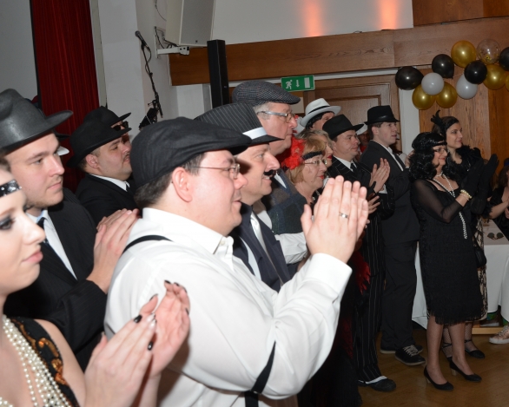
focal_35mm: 46
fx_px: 693
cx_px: 311
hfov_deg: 40.1
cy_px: 192
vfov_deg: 32.7
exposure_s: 1/60
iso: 400
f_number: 5.6
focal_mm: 24
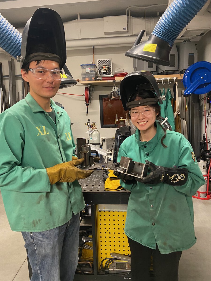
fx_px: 211
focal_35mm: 26
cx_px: 106
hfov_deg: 53.1
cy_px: 140
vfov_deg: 67.3
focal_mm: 4.25
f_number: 1.8
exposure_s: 1/41
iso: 400
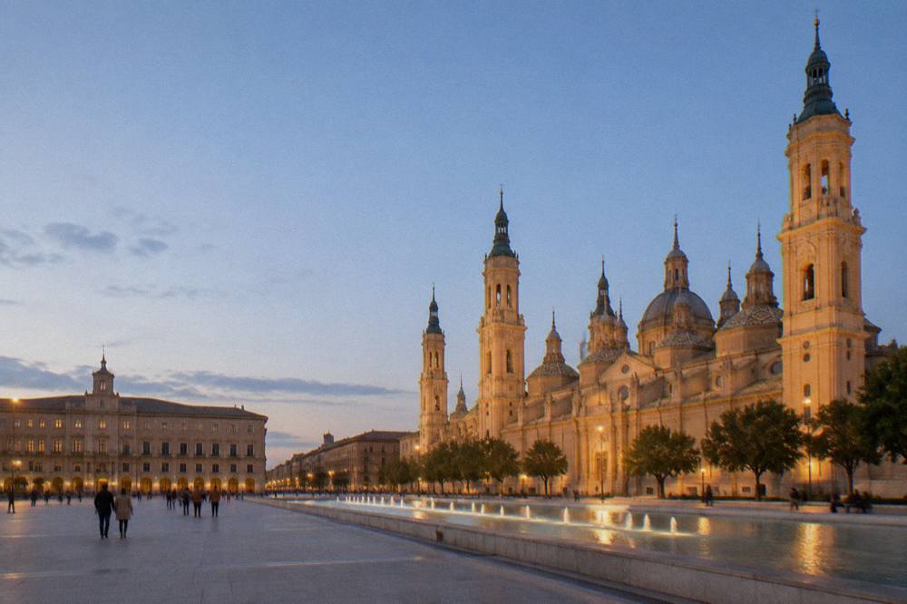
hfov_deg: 41.9
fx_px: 1184
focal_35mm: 47
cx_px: 454
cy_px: 302
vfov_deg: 28.6
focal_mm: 47
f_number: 7.1
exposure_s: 1/640
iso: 500
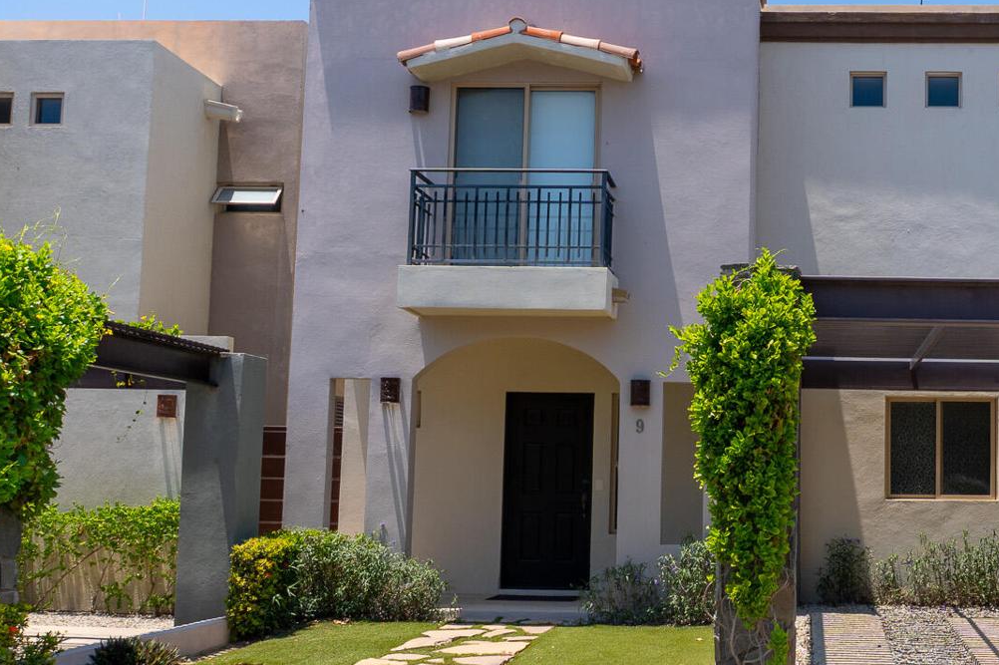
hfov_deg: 41.3
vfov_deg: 29.2
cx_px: 771
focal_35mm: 46
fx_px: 1276
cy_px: 377
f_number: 9
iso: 100
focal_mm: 16
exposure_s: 1/400
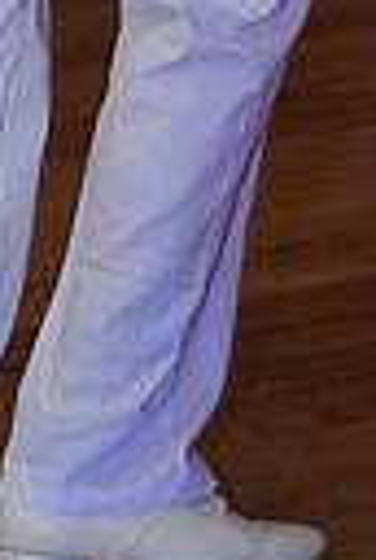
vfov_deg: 7.2
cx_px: 177
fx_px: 4300
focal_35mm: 276
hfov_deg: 5.0
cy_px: -560
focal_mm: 61
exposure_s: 1/200
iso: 5000
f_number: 4
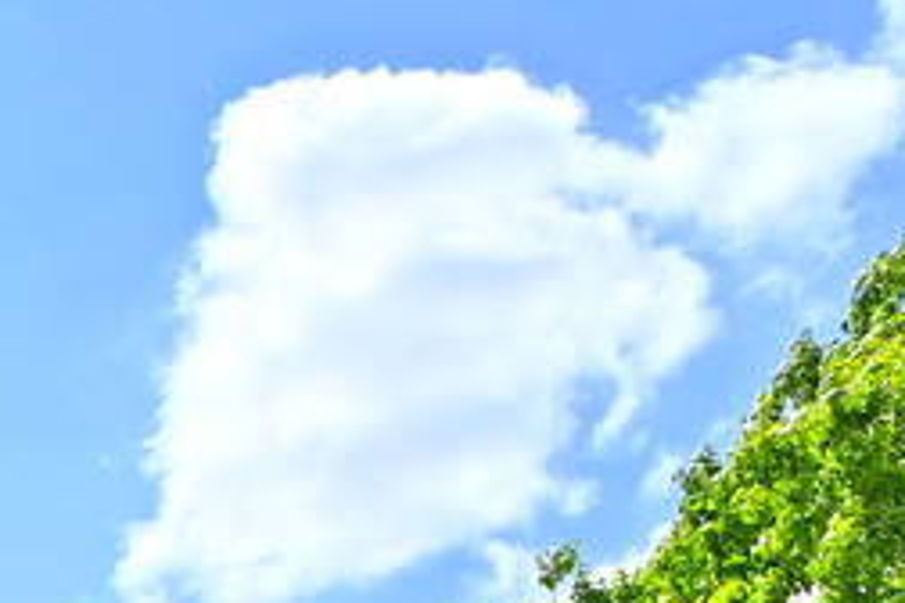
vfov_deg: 9.6
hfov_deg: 14.8
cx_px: -853
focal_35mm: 116
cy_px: 1730
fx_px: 2916
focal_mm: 12
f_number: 7.1
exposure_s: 1/200
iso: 64
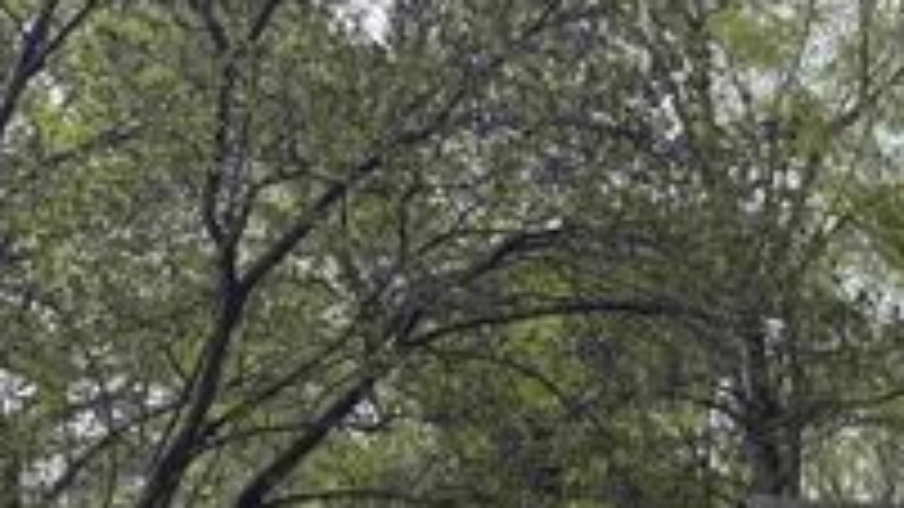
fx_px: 1558
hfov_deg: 28.1
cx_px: 1093
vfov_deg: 16.9
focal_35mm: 65
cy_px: 753
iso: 80
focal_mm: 6.76
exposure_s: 1/2415
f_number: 1.78
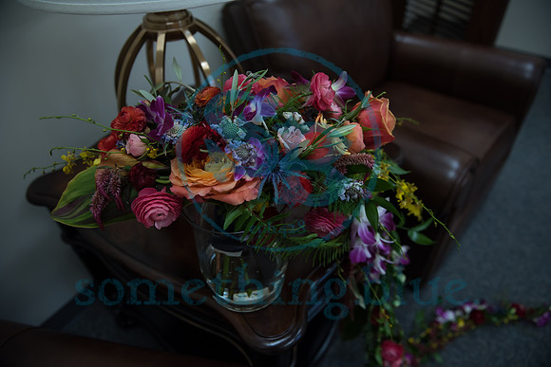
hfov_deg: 73.7
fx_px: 367
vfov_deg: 53.2
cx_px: 276
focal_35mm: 24
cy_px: 184
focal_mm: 24
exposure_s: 1/125
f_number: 2.8
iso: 400
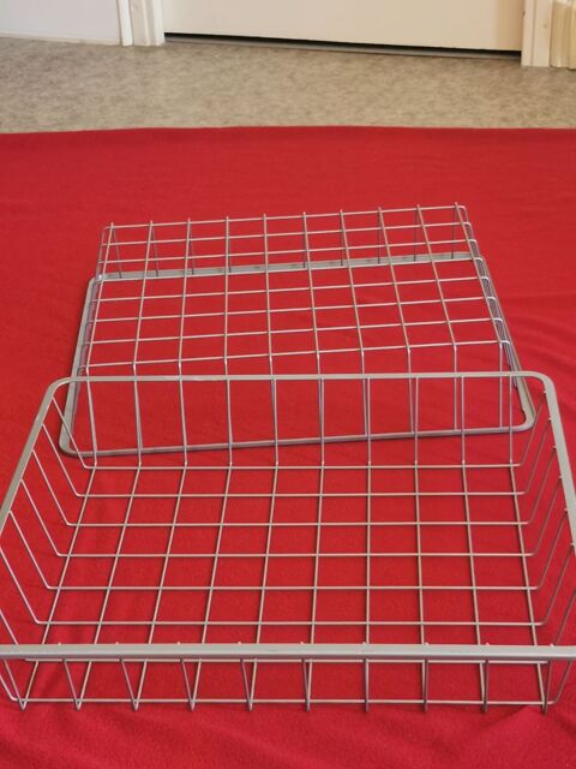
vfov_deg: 31.2
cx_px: 288
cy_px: 384
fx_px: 1376
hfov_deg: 23.7
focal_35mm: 62
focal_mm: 5.58
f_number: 1.8
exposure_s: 1/50
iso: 250
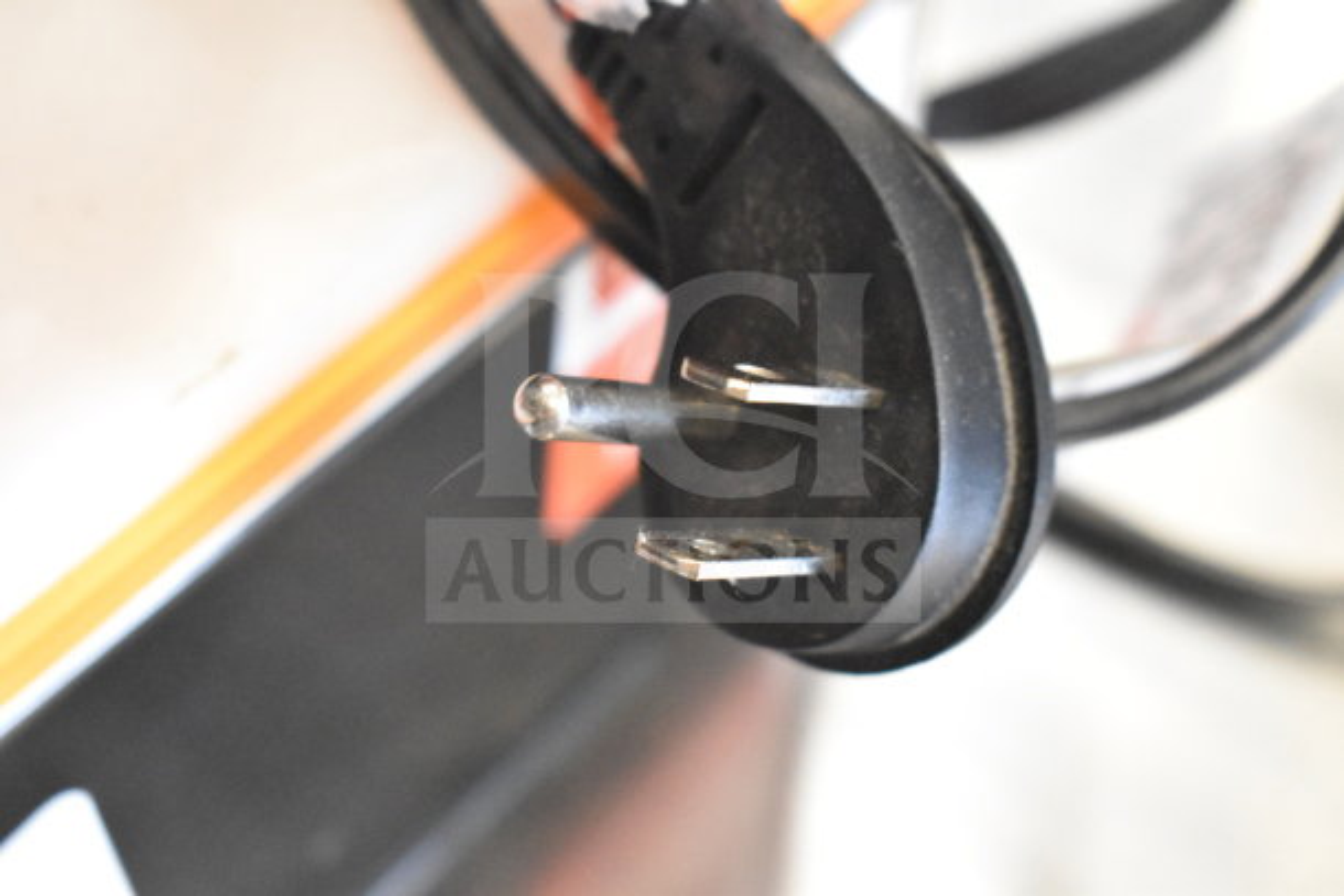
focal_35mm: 72
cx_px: 672
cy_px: 448
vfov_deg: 18.9
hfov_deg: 28.1
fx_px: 2688
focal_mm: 48
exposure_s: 1/80
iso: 11400
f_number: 5.3
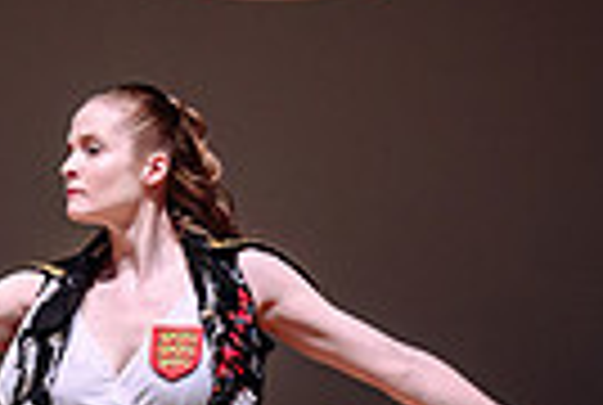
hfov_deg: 8.8
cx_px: 131
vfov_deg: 5.9
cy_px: 468
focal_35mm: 232
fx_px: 3895
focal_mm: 47
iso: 1600
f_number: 2.8
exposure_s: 1/320
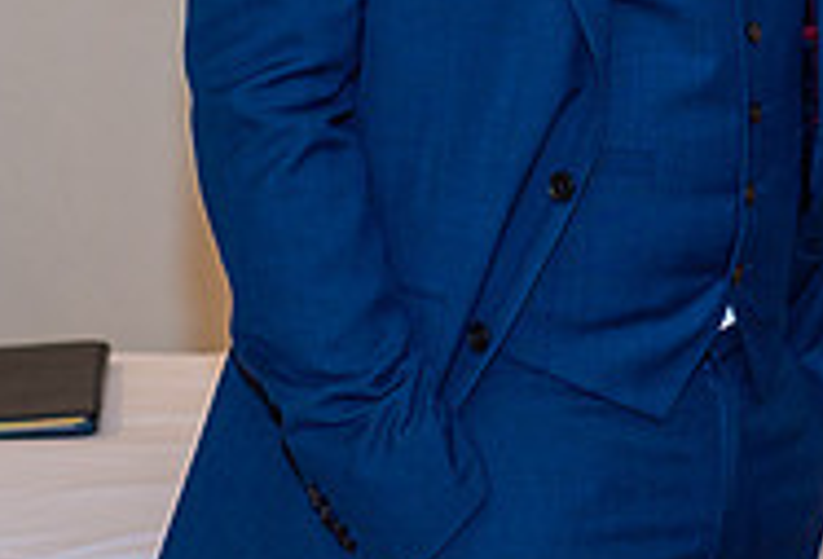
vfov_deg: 7.9
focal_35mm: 172
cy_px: -250
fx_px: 3955
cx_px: 666
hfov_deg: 11.8
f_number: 2.5
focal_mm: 35
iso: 100
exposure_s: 1/200
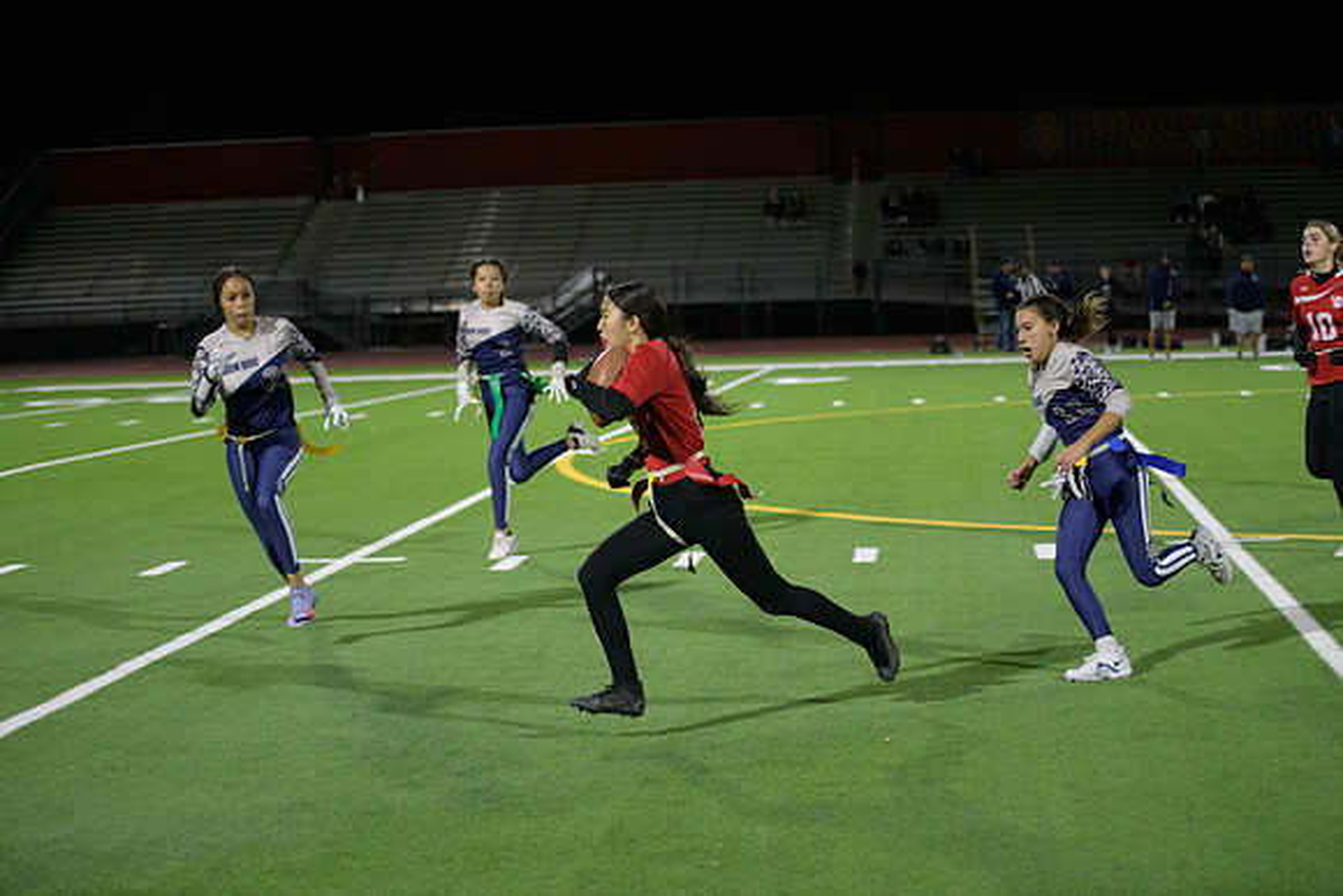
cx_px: 672
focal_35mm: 70
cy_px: 448
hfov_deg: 28.8
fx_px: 2612
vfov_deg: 19.5
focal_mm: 70
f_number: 2.8
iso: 2800
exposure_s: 1/640
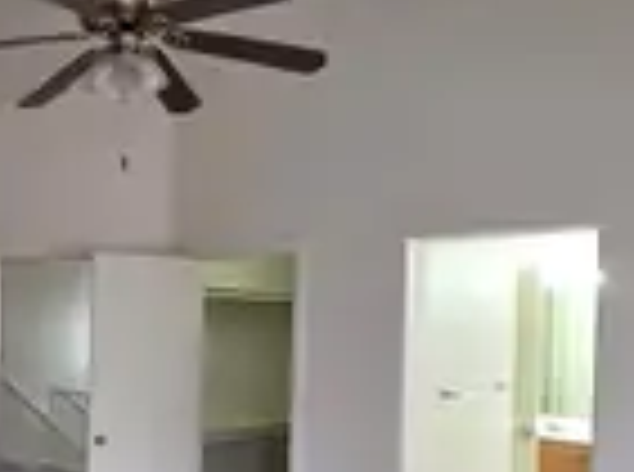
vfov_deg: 37.9
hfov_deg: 45.4
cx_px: 58
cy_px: 333
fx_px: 676
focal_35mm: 37
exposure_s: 1/120
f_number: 1.9
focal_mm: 2.2
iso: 160
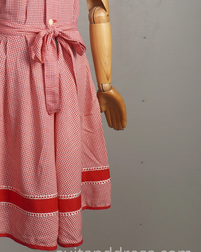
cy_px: 18
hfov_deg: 16.4
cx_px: 34
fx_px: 692
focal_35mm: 93
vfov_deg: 20.1
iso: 400
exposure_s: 1/50
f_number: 7.1
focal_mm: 32
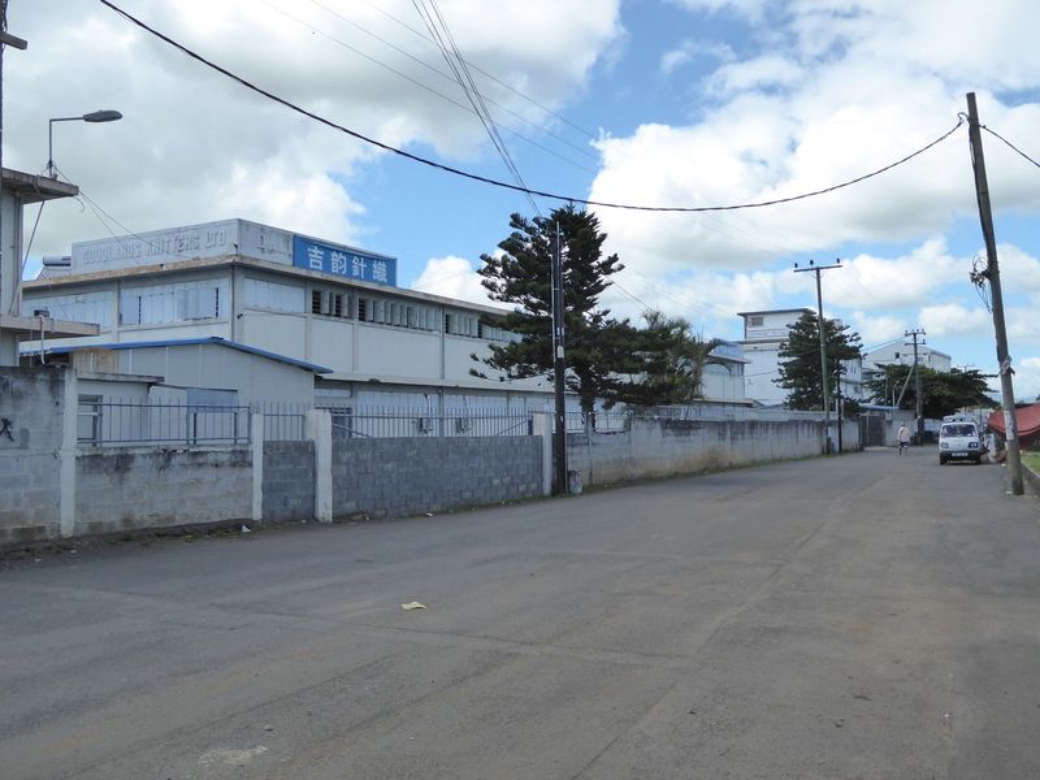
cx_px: 520
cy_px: 390
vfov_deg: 44.2
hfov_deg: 56.8
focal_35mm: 32
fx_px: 961
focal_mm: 5.4
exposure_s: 1/800
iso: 160
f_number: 3.5
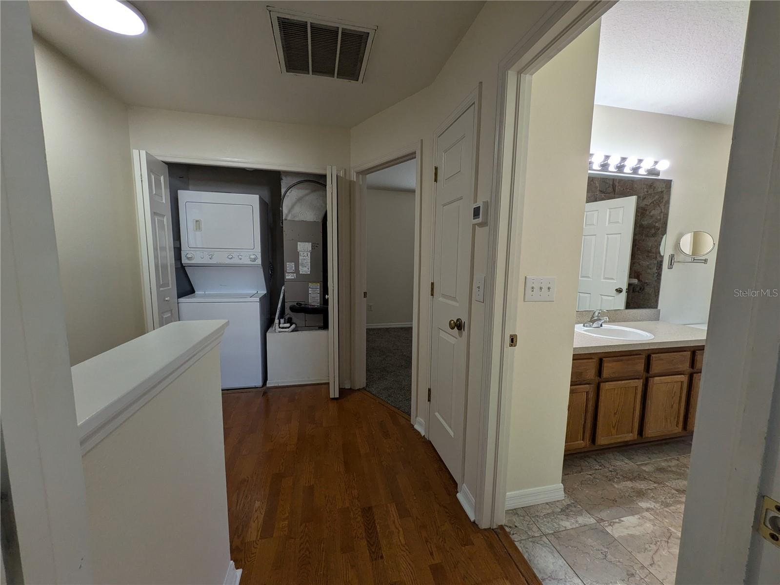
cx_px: 390
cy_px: 292
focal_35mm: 14
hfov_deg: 102.1
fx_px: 316
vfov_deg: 85.7
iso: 53
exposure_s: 1/120
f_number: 2.2
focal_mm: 1.83
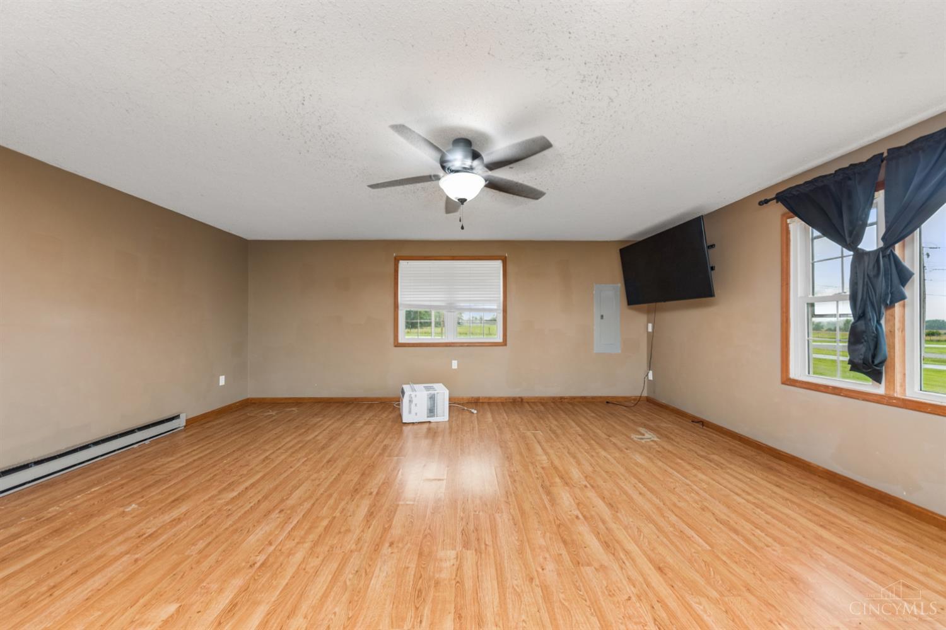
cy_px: 315
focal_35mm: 12
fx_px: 315
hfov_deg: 112.6
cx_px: 473
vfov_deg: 90.0
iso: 500
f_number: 5.6
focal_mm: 12
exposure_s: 1/100
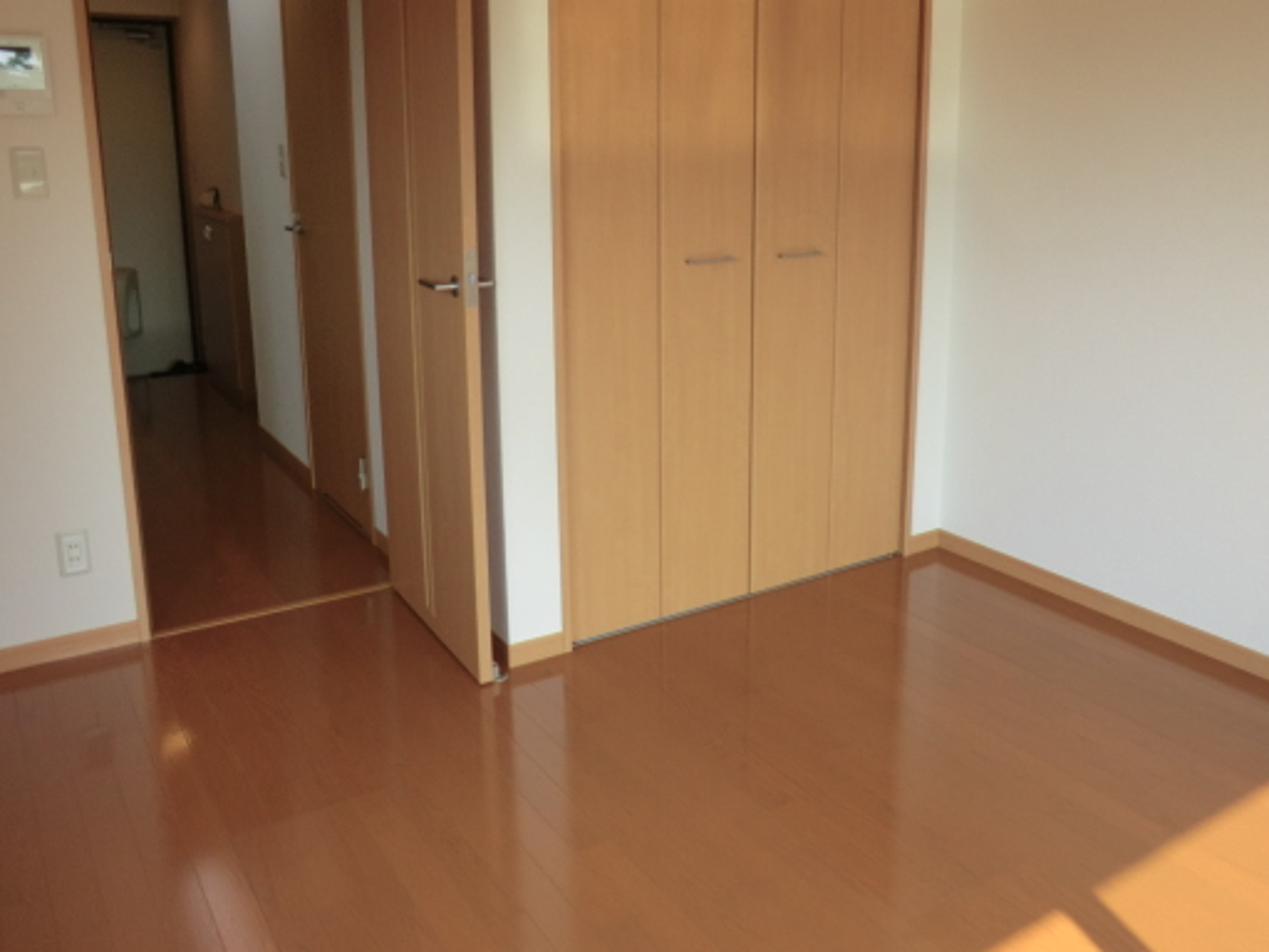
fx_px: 1100
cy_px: 379
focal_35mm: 30
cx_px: 731
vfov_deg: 46.5
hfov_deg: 59.7
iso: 80
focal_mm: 4.3
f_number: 3.2
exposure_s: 1/100
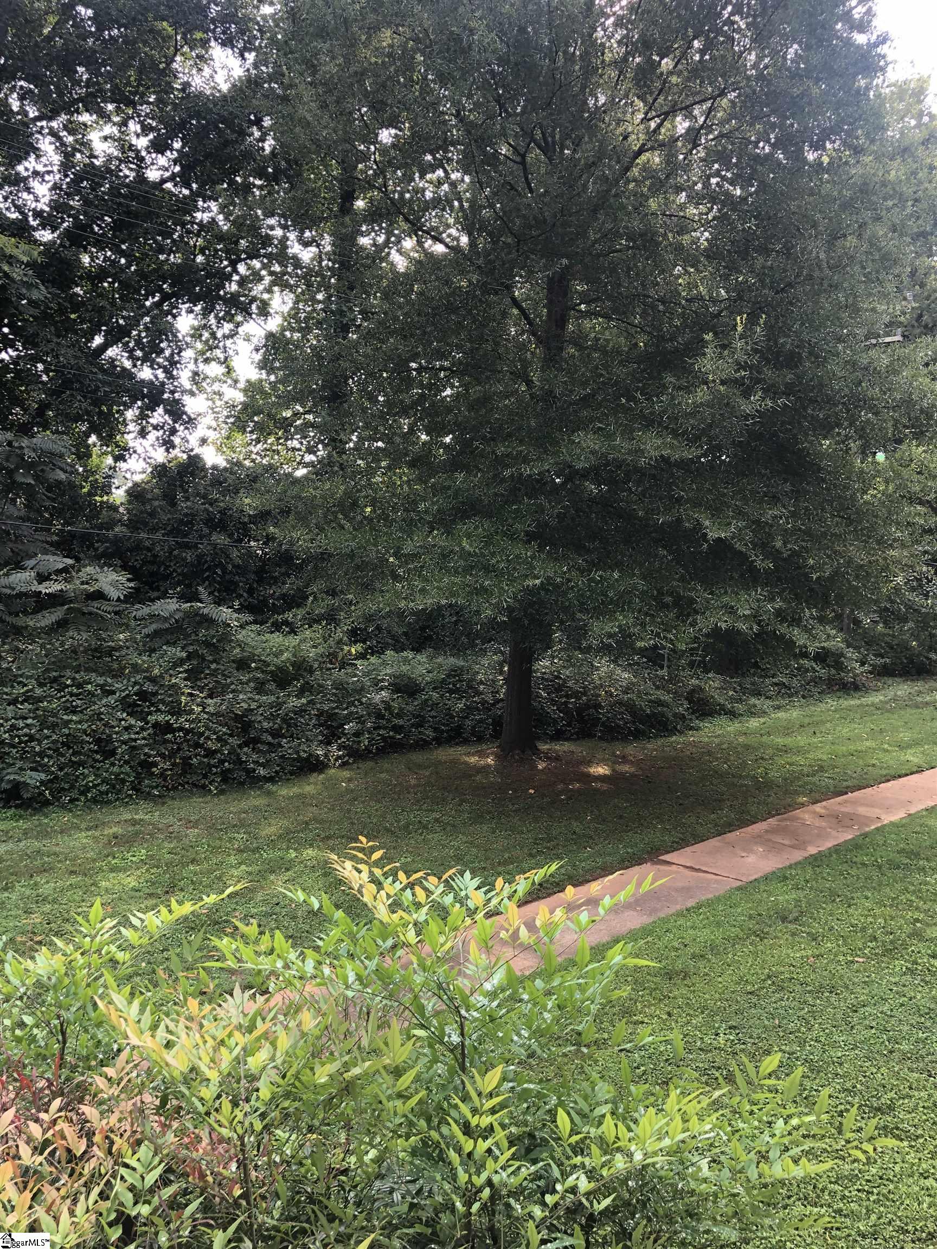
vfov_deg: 63.4
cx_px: 468
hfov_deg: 49.7
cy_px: 624
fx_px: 1011
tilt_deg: -4.8
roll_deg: +0.2
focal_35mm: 28
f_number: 1.8
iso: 25
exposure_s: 1/120
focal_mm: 4
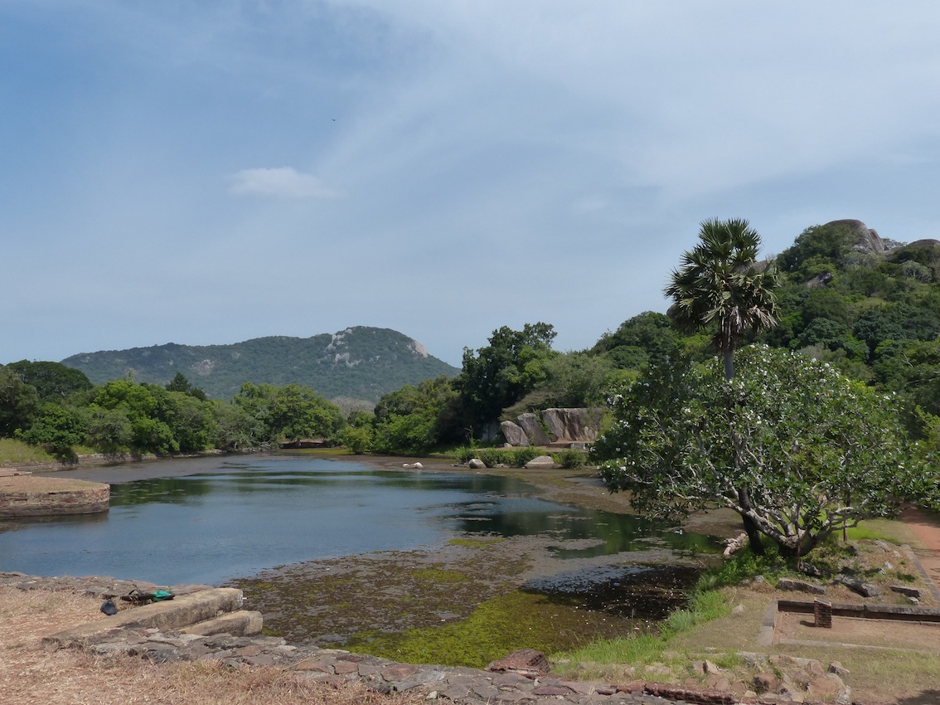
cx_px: 470
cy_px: 352
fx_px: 814
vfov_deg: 46.8
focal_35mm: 30
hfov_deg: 60.0
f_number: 4.5
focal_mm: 5.5
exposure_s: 1/1600
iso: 160
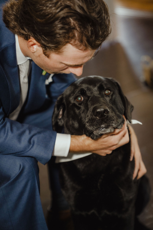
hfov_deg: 19.7
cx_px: 76
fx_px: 440
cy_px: 115
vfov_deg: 29.2
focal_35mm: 69
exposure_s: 1/250
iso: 1600
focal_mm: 69
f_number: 2.8
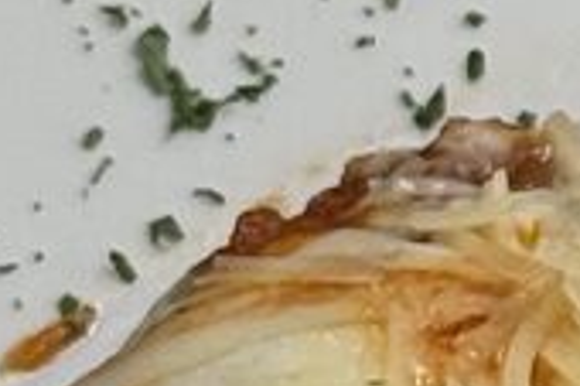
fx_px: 7565
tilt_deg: -43.0
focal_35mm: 470
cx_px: 1508
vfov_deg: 2.9
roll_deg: +1.1
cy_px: 24
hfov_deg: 4.3
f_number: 1.78
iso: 50
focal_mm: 6.76
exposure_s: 1/60
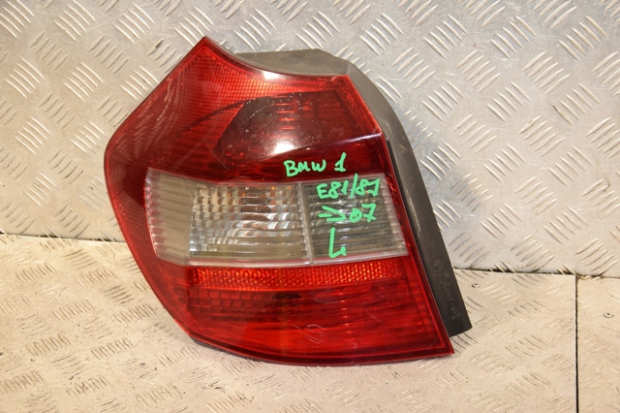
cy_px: 206
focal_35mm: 72
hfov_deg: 28.1
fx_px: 1239
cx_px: 310
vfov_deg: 18.9
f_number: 4.8
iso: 800
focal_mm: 48
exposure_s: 1/200
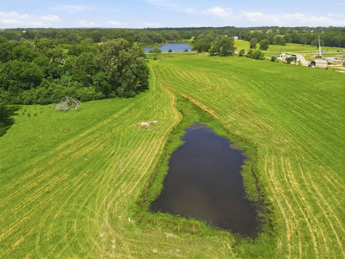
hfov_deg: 71.6
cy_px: 130
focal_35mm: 24
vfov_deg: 56.8
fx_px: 239
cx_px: 172
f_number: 2.8
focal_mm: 4.5
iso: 100
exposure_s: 1/640
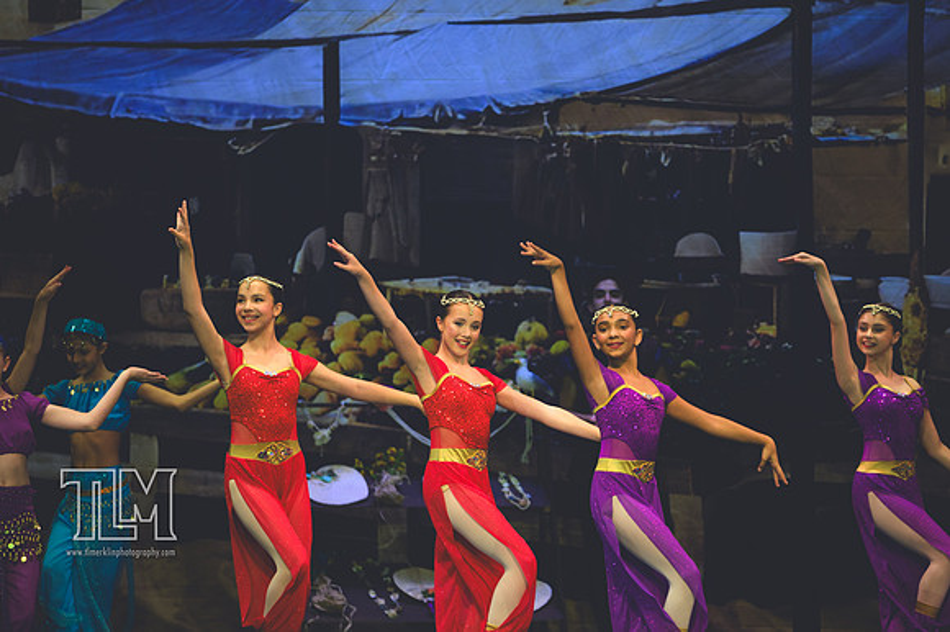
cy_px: 316
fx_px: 7912
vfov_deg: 4.6
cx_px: 475
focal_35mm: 300
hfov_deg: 6.9
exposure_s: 1/500
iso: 1100
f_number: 2.8
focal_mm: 200
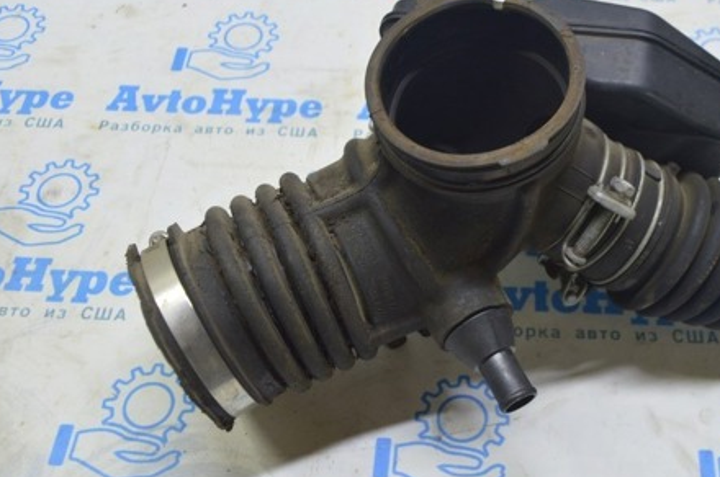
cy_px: 220
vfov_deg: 28.0
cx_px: 457
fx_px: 959
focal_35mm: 48
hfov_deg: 40.8
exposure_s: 1/20
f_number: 5.6
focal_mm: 22
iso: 400
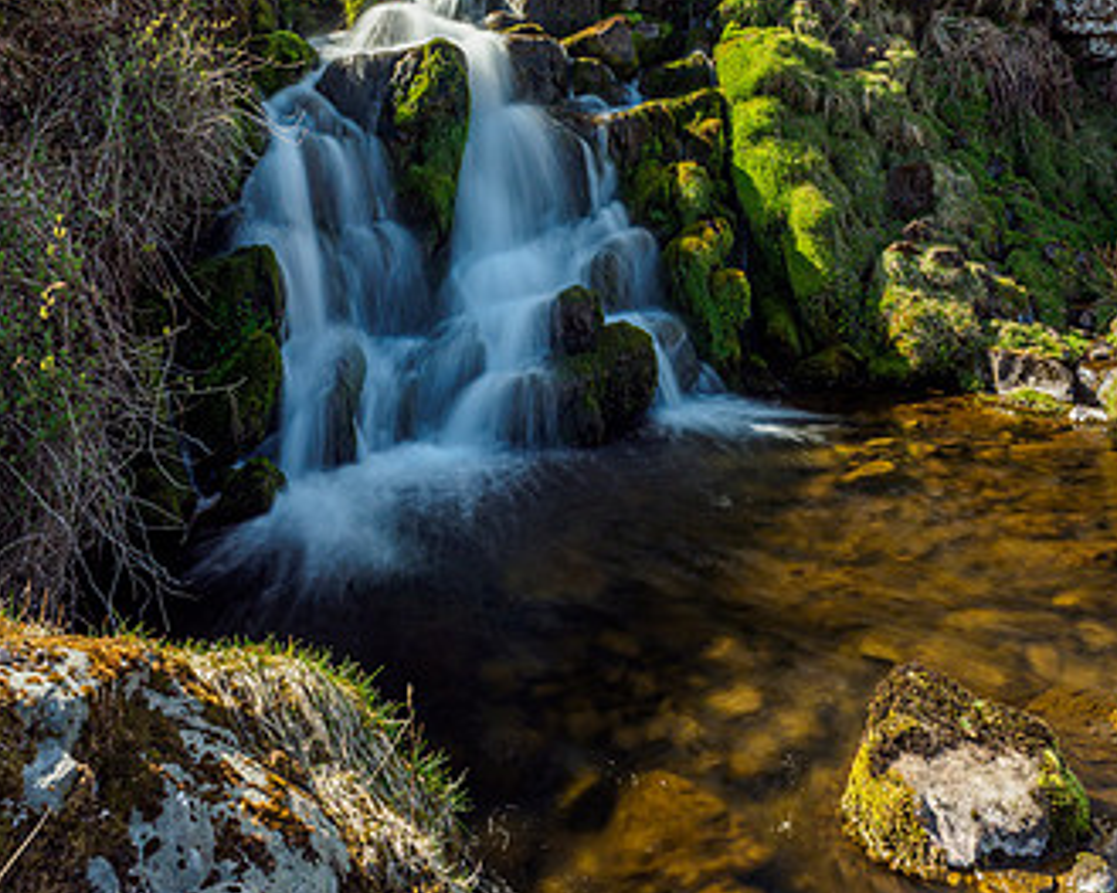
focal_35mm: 32
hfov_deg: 55.7
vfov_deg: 43.1
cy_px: 146
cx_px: 565
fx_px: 1058
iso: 200
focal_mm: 12
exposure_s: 1
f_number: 7.1
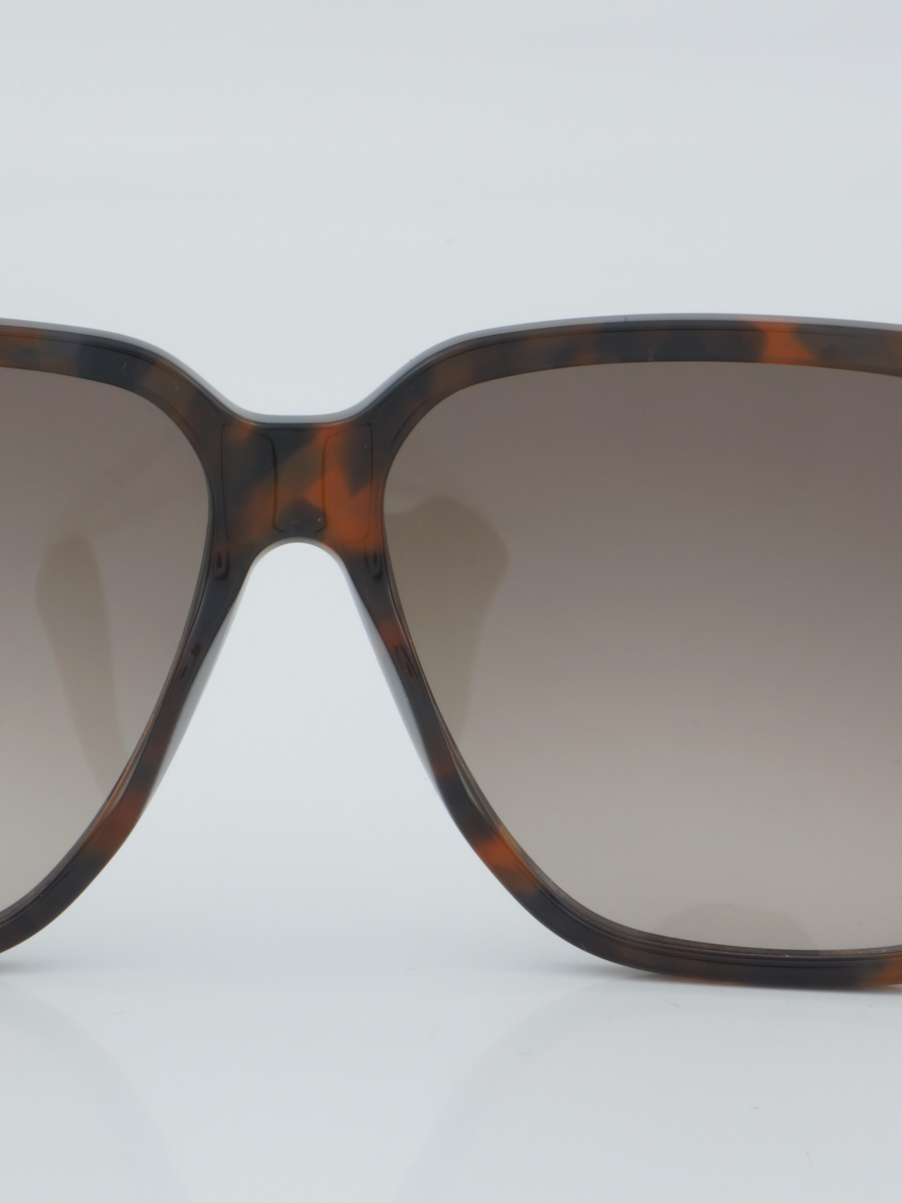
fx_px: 4160
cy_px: 599
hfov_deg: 12.4
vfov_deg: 16.5
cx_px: 293
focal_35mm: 120
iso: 100
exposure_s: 1/4
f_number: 32
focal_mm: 55
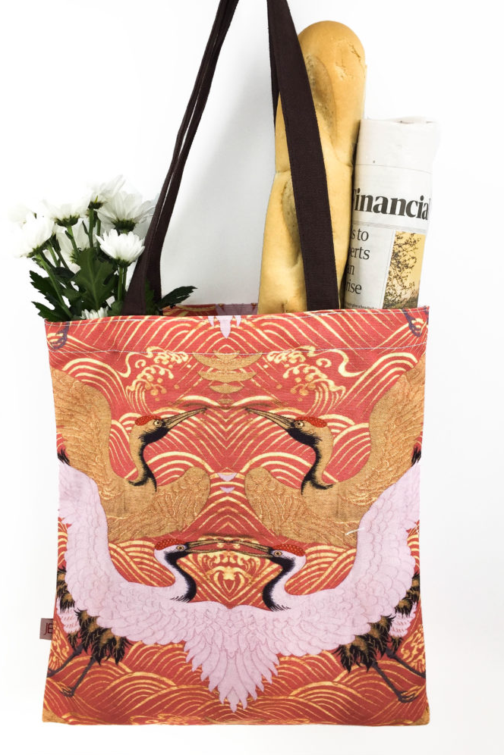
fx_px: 651
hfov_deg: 42.3
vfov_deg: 60.3
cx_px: 232
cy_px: 369
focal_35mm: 31
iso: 32
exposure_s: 1/200
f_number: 2.2
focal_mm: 4.15
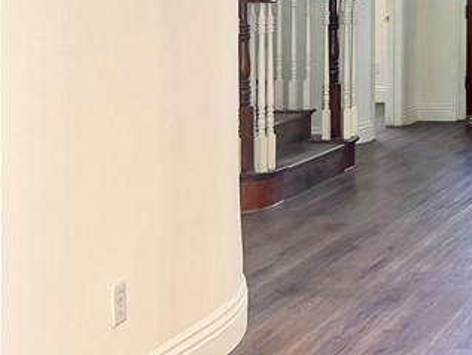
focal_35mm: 84
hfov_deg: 19.4
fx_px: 1146
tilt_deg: -1.1
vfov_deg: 17.1
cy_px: -15
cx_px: 761
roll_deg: +0.7
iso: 100
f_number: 1.5
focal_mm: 5.7
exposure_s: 1/120
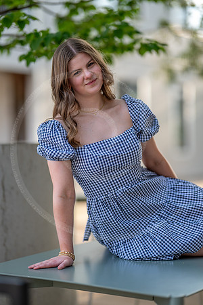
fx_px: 719
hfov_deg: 16.1
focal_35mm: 85
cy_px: 152
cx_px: 102
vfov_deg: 23.9
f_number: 1.2
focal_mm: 85
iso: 200
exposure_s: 1/1000
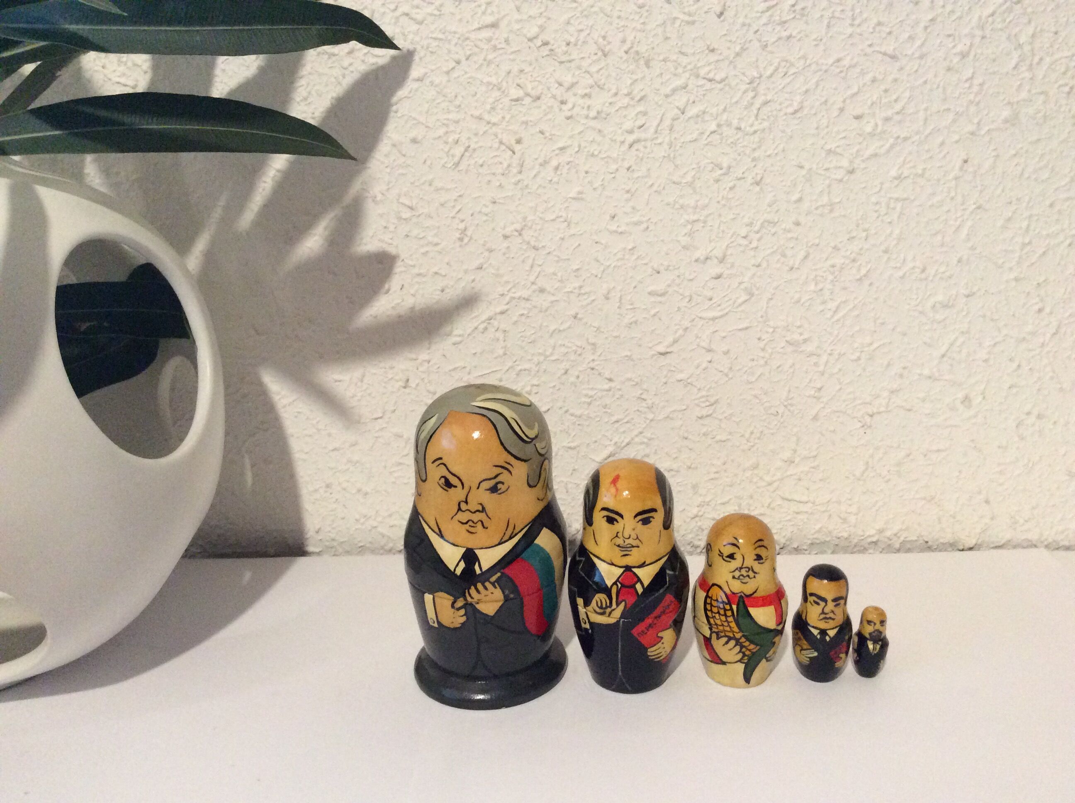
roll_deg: +2.5
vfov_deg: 44.1
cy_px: 402
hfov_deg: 56.9
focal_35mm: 32
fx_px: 992
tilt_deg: -15.6
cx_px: 538
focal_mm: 3.3
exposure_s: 1/25
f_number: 2.4
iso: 320
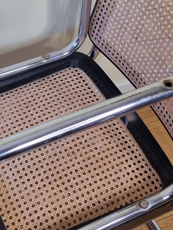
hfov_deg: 21.6
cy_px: 85
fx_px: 447
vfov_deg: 28.9
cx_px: 32
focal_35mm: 67
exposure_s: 1/100
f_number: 1.8
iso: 200
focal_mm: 5.4
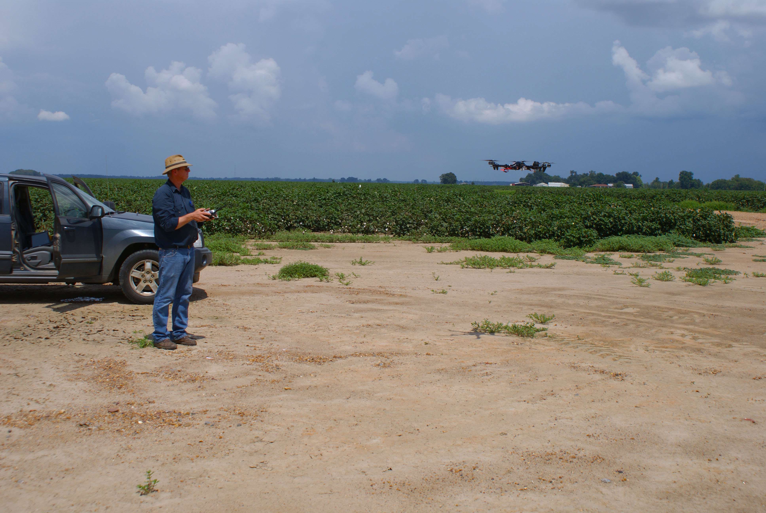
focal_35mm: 39
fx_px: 831
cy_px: 256
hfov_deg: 49.5
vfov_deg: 34.3
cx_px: 383
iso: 100
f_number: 6.3
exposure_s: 1/640
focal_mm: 26
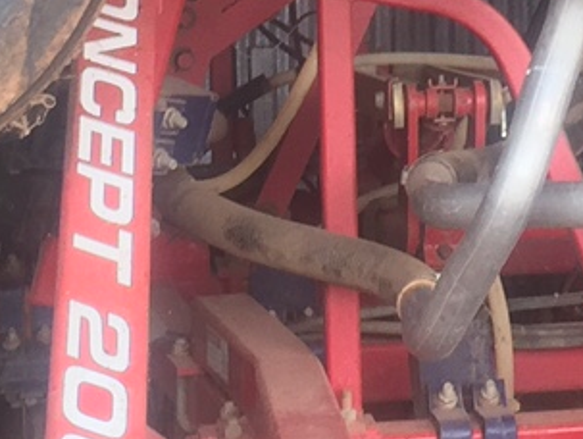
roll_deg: -0.2
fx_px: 2630
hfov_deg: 12.5
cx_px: 543
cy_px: -210
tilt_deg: +2.1
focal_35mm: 156
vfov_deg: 9.3
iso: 32
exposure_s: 1/50
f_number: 2.2
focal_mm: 4.15
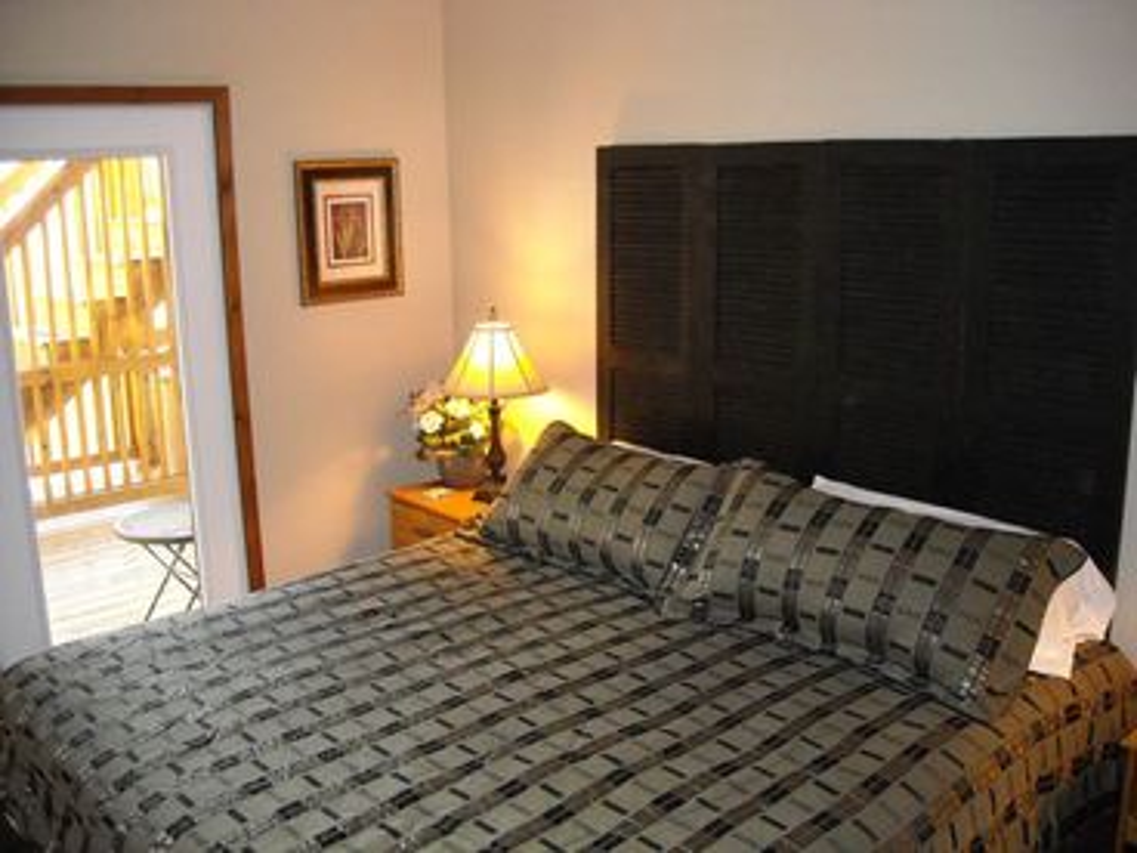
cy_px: 426
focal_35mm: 35
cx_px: 568
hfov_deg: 52.6
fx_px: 1150
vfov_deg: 40.7
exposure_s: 1/60
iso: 400
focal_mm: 5.7
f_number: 2.8
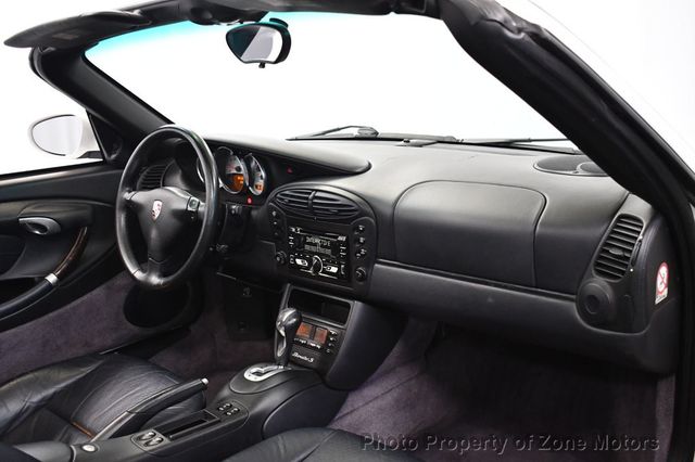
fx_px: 695
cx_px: 348
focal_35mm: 36
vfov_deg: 36.8
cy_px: 231
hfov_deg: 53.2
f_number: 4
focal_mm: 24
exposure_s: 1/125
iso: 3200
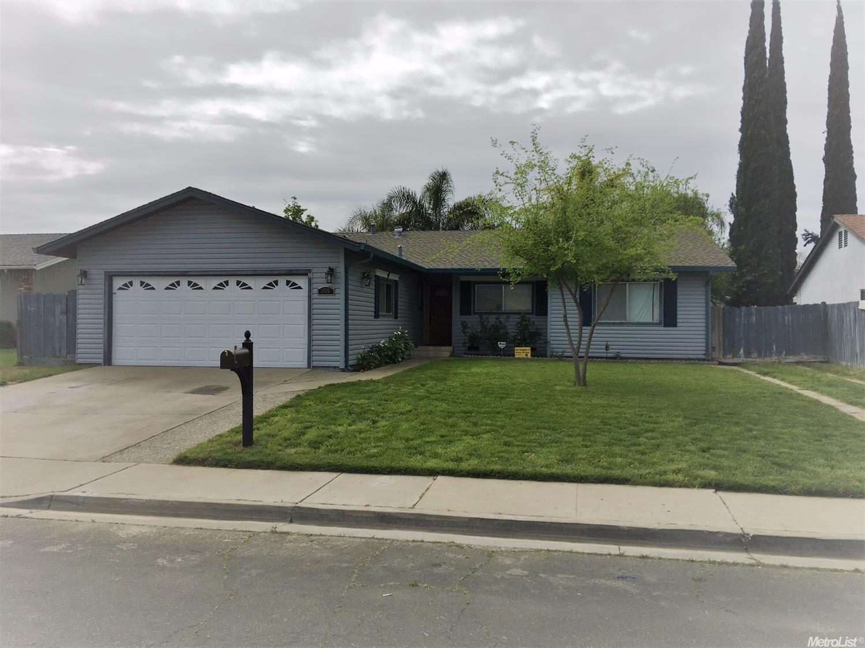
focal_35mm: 29
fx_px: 724
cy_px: 324
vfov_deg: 48.2
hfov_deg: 61.7
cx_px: 432
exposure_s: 1/3497
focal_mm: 4.15
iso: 25
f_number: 2.2
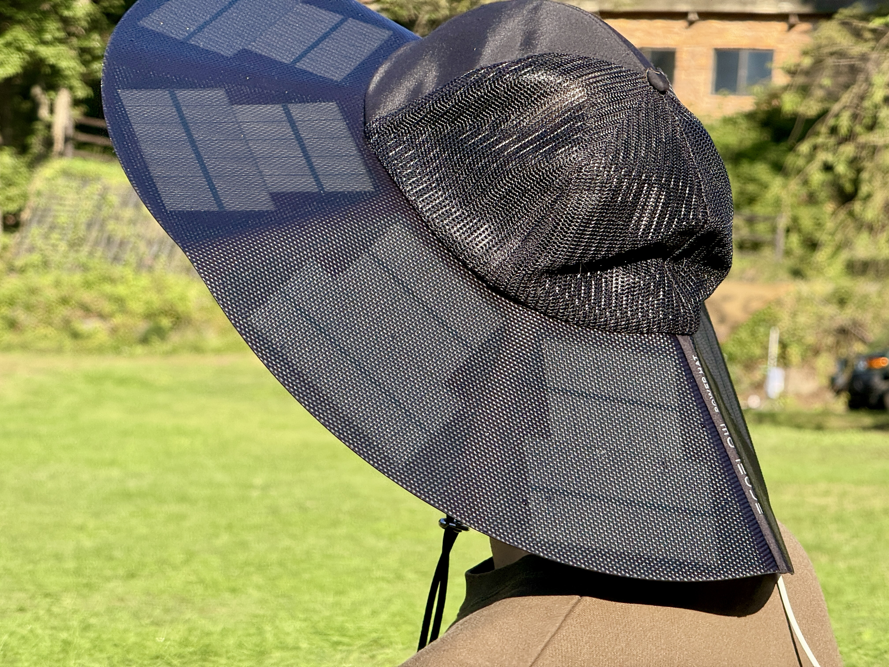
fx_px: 3082
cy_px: 334
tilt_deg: +4.2
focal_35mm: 120
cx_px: 444
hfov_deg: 16.4
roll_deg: -4.1
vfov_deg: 12.3
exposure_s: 1/365
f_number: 2.8
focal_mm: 15.66
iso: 50
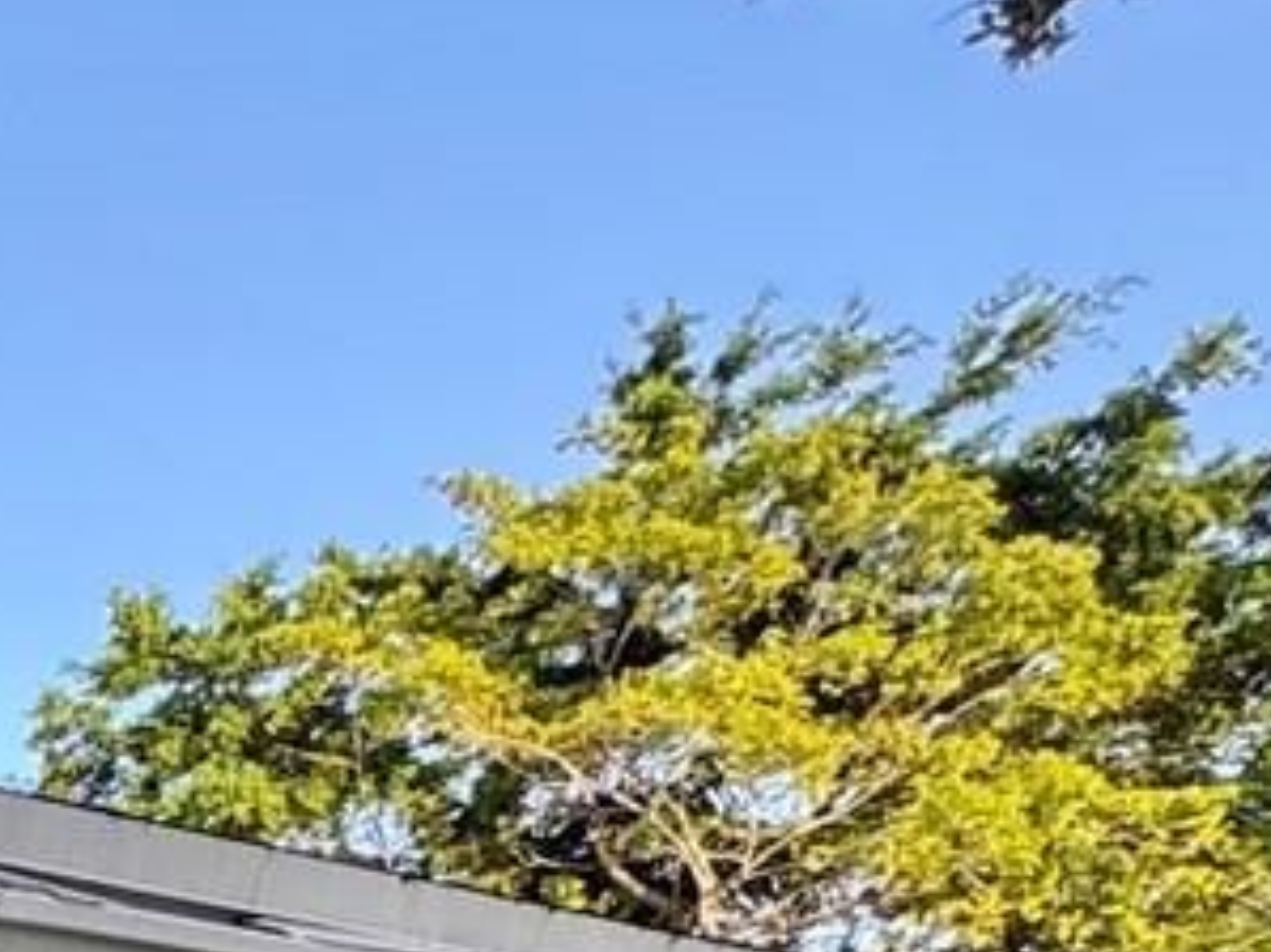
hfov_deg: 17.2
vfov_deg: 14.7
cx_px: -1390
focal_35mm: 75
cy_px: 2100
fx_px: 2753
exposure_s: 1/99
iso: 64
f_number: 2.2
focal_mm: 2.22
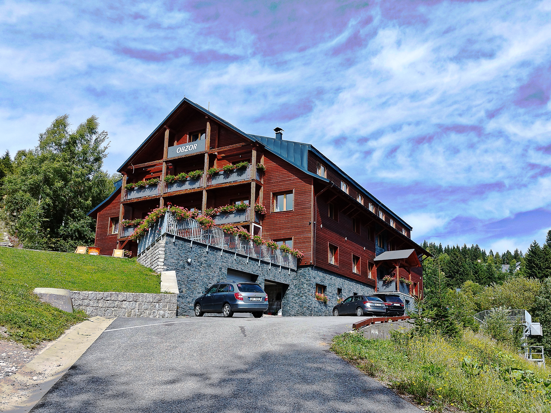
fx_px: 398
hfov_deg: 69.4
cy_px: 206
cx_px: 276
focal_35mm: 25
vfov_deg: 54.9
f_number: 1.89
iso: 50
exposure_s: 1/679
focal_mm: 5.95
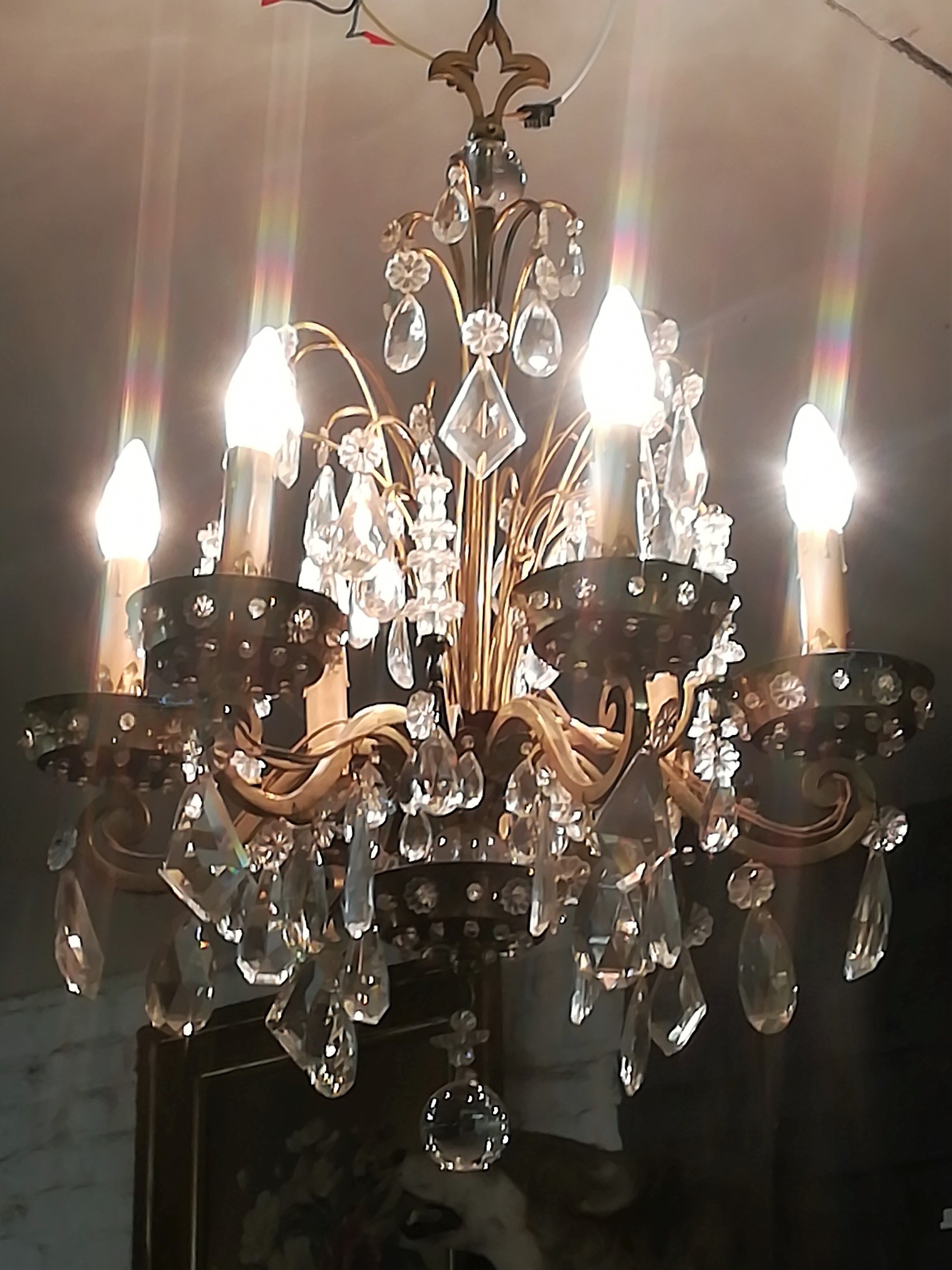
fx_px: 2640
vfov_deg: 27.0
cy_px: 635
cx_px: 476
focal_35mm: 72
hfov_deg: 20.4
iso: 160
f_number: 2.2
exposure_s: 1/33.3
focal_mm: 3.83
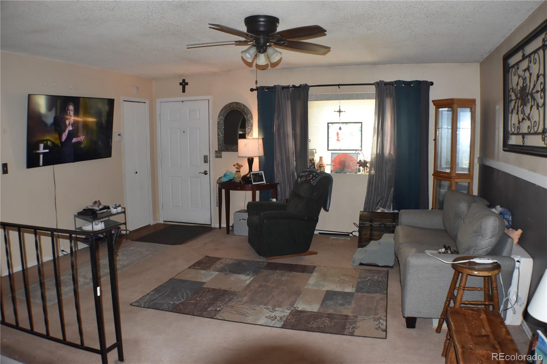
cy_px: 182
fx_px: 524
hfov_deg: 55.1
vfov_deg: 38.3
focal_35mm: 34
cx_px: 274
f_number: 5
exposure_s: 1/100
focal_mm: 23
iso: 800
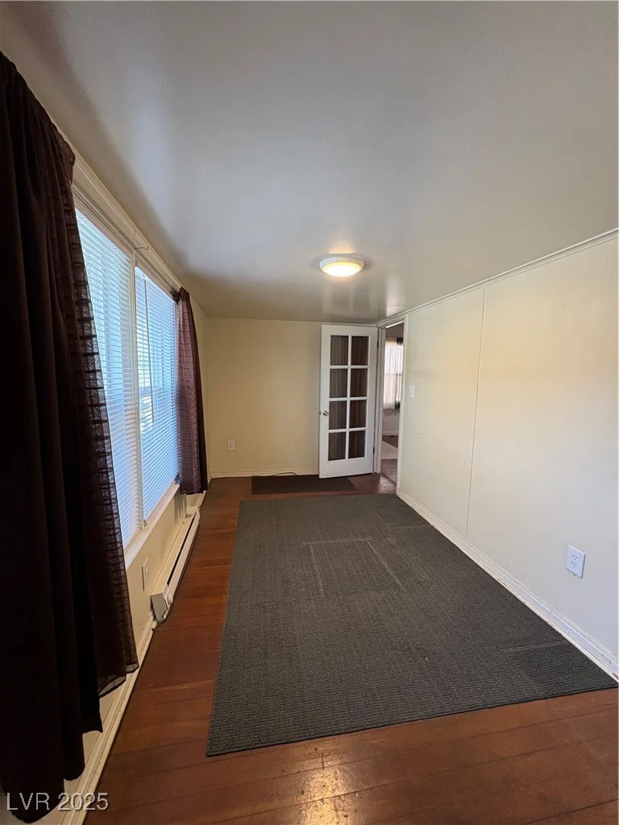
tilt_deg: -5.9
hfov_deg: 85.7
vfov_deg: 102.1
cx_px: 310
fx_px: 334
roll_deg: -0.9
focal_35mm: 14
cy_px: 412
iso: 400
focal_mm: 2.22
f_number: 2.2
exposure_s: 1/120
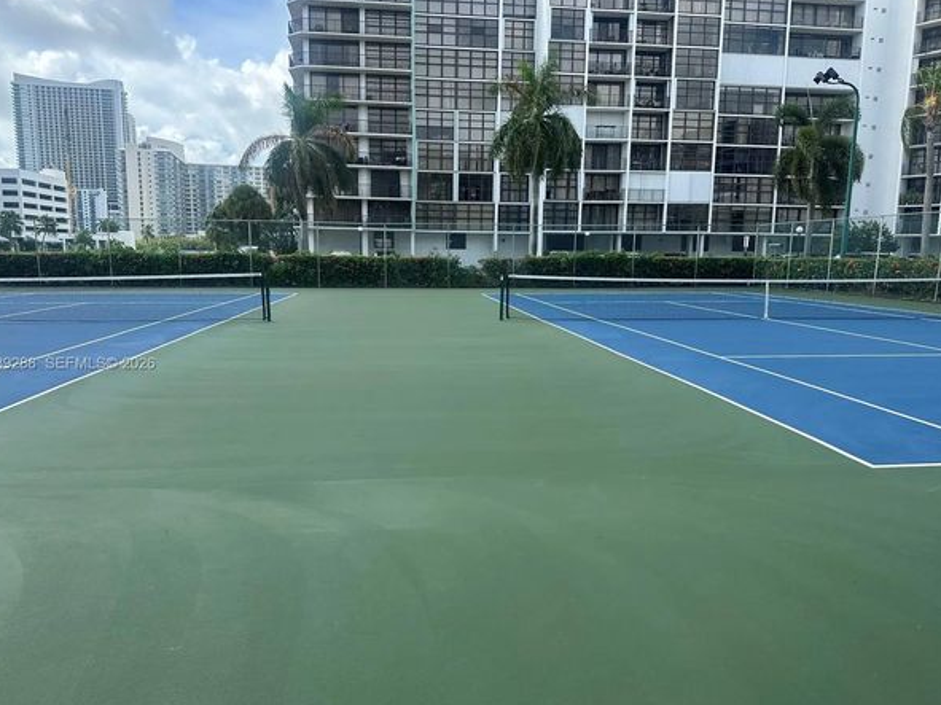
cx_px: 467
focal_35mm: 26
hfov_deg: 67.3
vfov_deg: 53.0
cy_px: 364
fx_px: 707
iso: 80
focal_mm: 6.86
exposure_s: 1/1779
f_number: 1.78
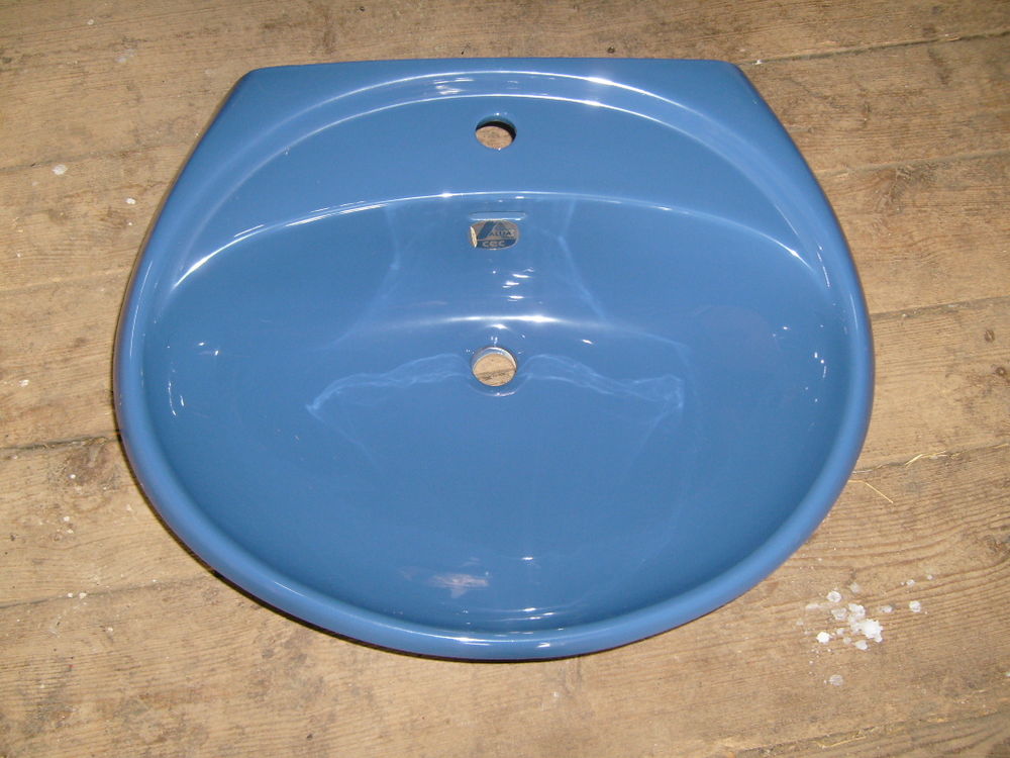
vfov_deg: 40.7
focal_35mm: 35
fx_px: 1021
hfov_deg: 52.6
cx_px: 505
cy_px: 379
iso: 100
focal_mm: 5.8
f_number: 2.8
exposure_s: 1/45
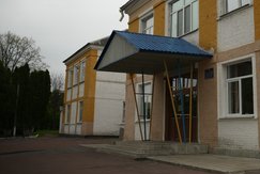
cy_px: 49
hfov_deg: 41.4
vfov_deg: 29.0
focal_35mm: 46
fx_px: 333
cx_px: 196
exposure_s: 1/250
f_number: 2.8
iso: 320
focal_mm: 28
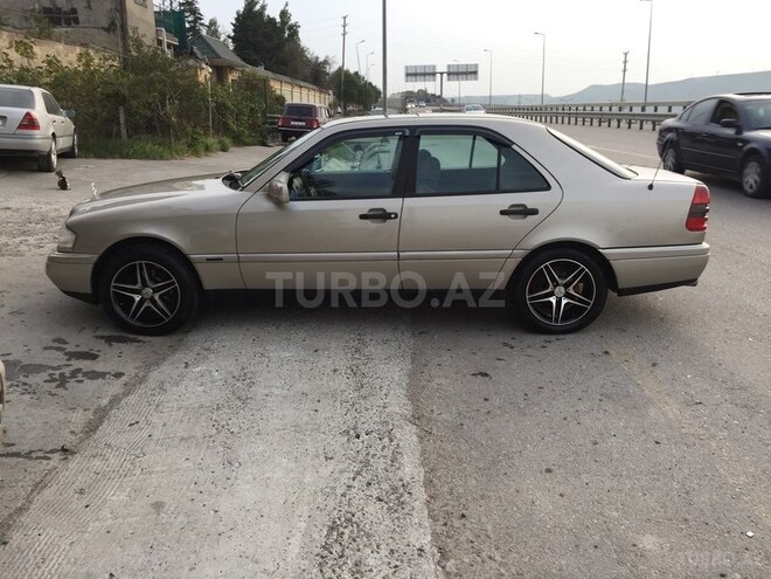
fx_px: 646
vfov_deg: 48.2
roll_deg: -1.3
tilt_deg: -15.3
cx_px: 386
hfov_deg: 61.7
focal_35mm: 29
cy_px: 290
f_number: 2.2
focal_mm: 4.15
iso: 32
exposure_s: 1/119
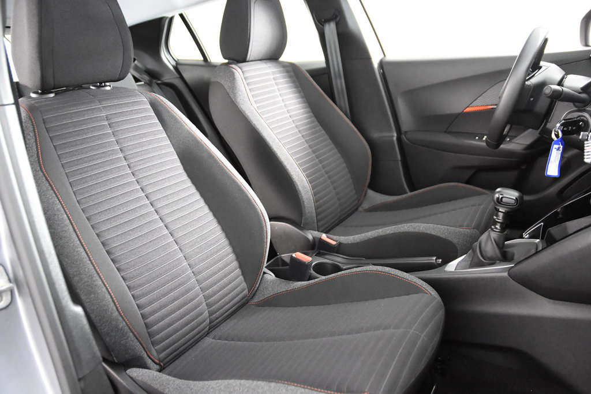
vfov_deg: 43.6
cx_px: 296
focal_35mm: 30
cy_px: 197
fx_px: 493
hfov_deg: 61.9
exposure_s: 1/30
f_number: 2.8
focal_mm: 20
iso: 7200
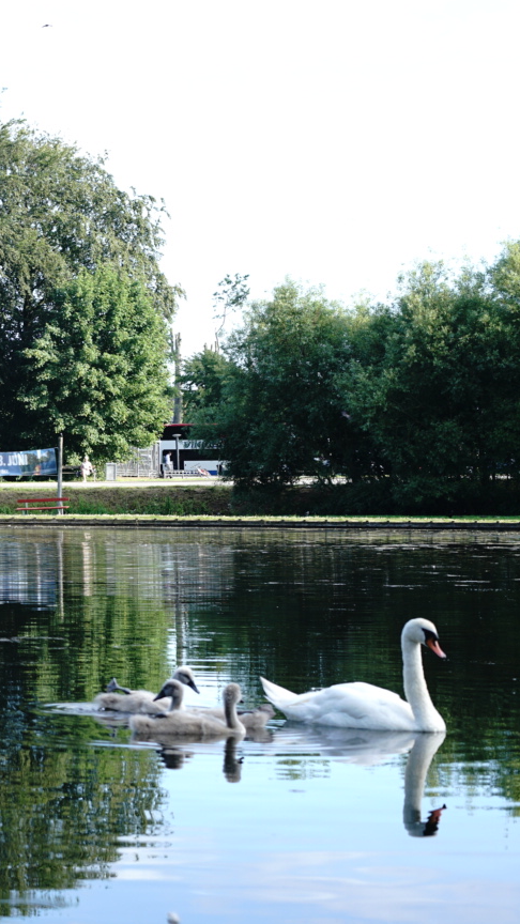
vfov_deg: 21.8
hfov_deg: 11.7
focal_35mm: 98
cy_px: 419
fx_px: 2402
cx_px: -323
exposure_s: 1/125
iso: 100
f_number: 5
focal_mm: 50
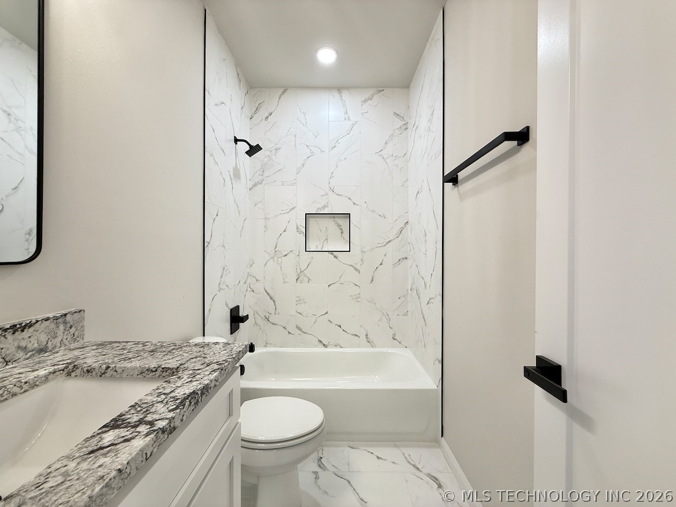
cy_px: 254
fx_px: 273
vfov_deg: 85.7
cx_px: 338
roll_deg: -0.1
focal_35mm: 14
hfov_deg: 102.1
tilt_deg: -0.2
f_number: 2.2
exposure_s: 1/120
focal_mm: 2.22
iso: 250
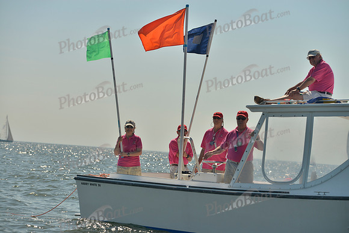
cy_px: 116
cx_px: 174
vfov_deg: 12.2
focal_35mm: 112
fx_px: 1086
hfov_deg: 18.3
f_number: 5
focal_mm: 112
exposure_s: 1/1250
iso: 200
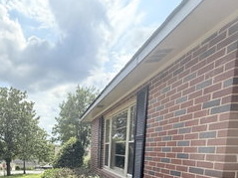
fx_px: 206
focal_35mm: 30
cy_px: 172
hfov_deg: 54.6
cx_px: 38
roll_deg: +3.2
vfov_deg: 41.5
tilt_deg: -5.1
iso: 80
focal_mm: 2.22
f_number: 2.2
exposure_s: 1/1613
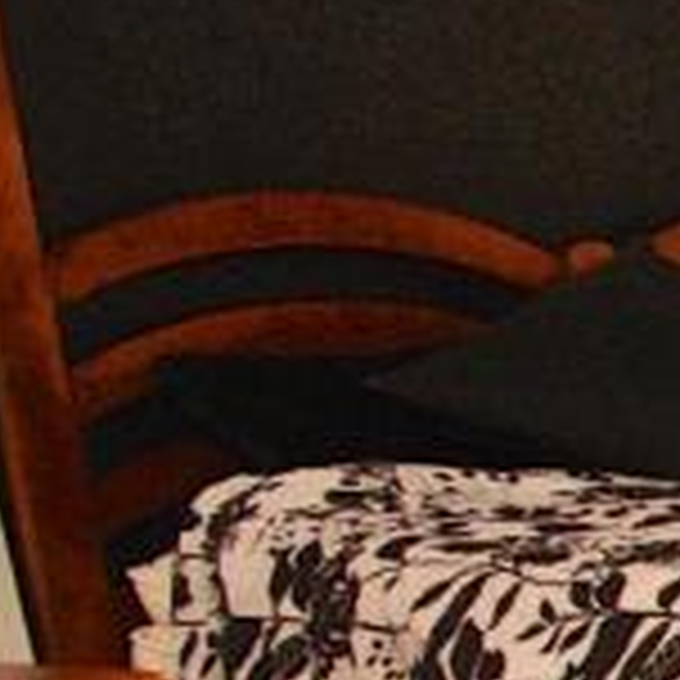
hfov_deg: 10.1
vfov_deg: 17.3
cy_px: 757
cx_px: 2258
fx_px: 2156
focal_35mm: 97
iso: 400
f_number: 5.6
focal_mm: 10
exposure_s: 1/60
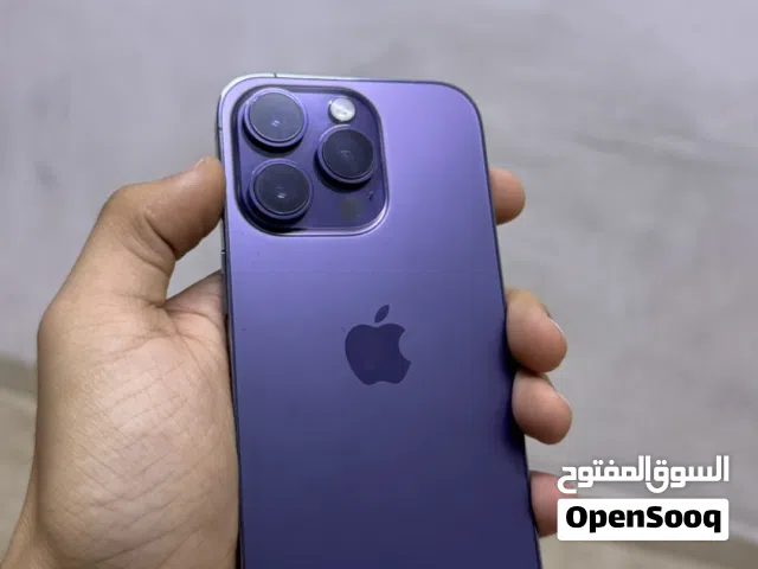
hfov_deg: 71.6
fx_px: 526
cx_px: 379
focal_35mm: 24
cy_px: 284
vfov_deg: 56.8
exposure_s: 1/50
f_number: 1.78
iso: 800
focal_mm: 6.76
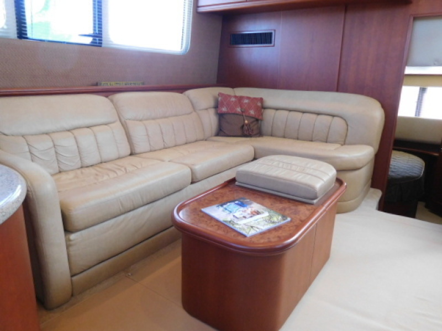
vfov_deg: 54.9
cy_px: 166
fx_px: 319
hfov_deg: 69.4
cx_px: 221
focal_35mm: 25
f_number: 3.4
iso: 320
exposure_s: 1/30
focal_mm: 4.5
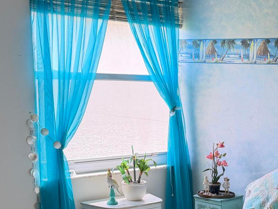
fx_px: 562
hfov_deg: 26.2
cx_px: 284
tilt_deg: -13.1
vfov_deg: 20.2
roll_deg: -1.9
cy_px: 223
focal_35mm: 70
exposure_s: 1/220
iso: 160
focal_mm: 6.76
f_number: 1.78
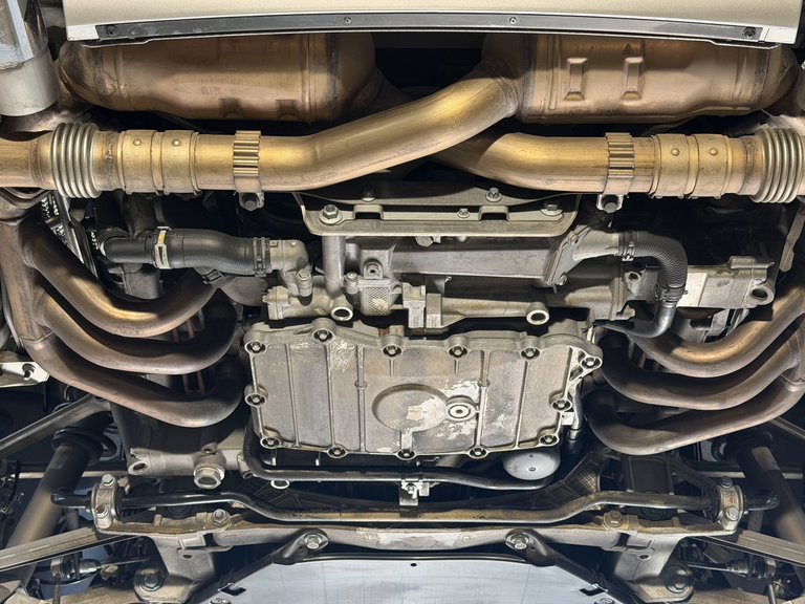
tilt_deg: +38.8
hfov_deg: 39.7
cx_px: 402
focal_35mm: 48
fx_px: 1116
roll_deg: -0.5
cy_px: 302
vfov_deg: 30.3
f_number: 1.78
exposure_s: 1/50
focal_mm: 6.76
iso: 160
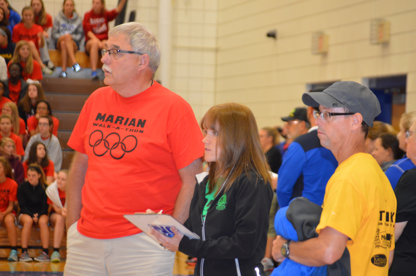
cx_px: 208
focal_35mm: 174
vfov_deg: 7.9
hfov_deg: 11.8
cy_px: 138
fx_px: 2009
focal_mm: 116
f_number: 4.8
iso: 1100
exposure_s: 1/60
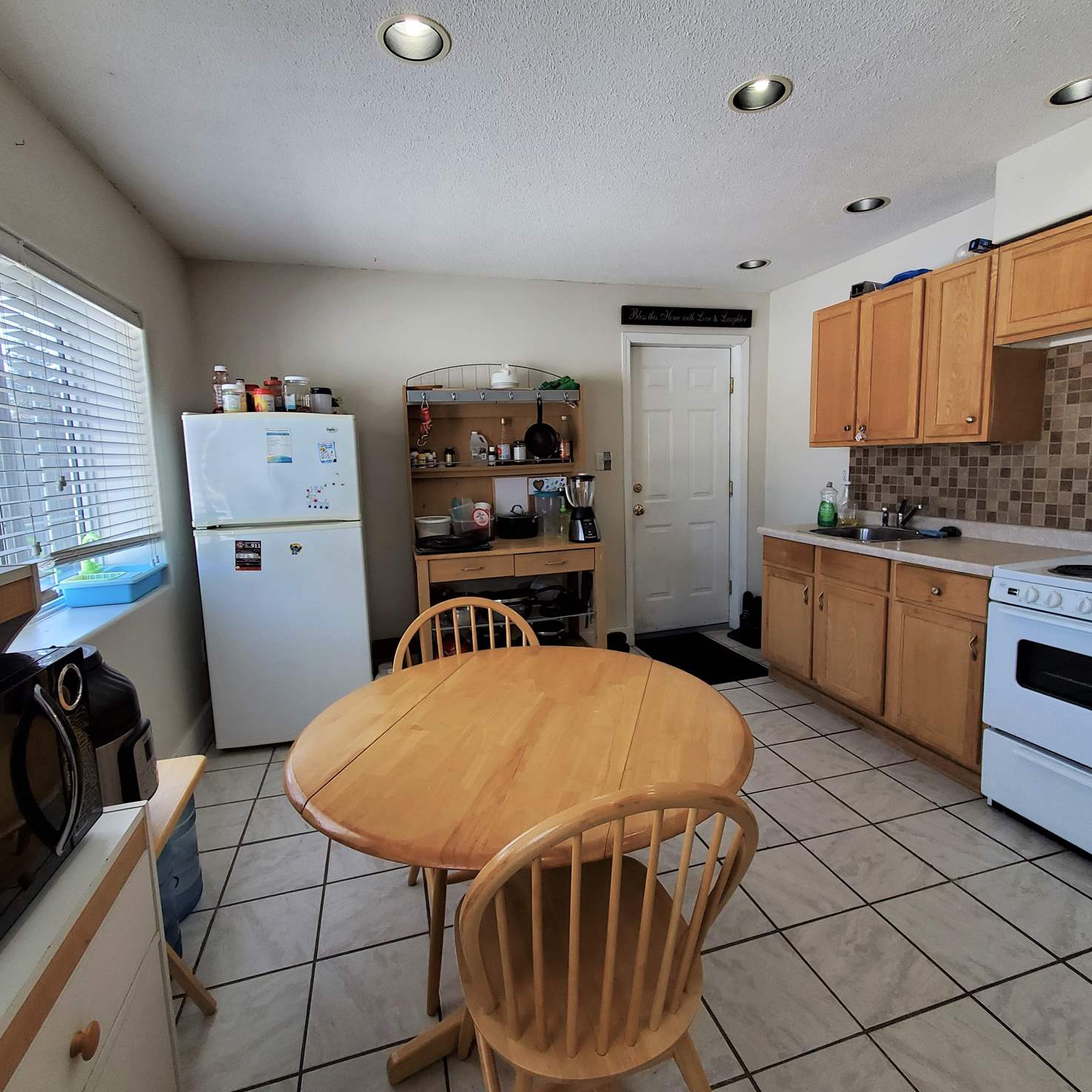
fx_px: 571
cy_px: 534
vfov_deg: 87.4
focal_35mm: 16
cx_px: 558
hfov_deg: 87.4
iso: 64
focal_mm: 1.8
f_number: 2.2
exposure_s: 1/60
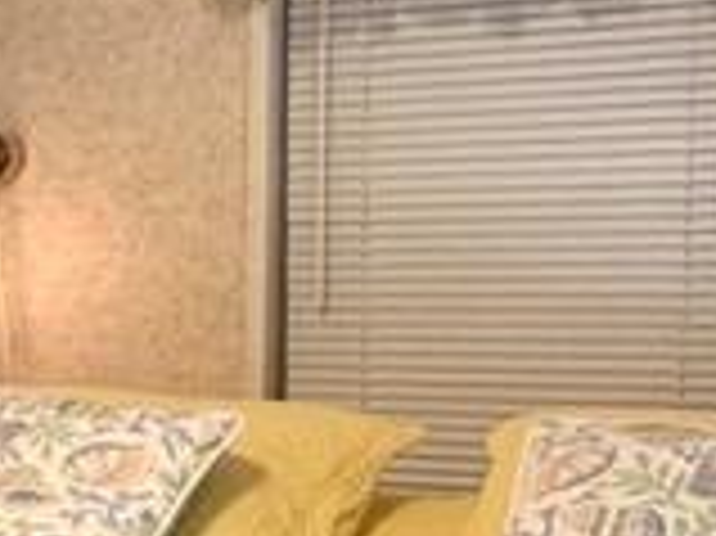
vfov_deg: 16.0
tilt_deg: -7.7
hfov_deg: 21.6
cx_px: 180
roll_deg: +0.0
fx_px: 1860
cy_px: 545
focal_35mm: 90
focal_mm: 2.22
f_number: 2.2
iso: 250
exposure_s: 1/120
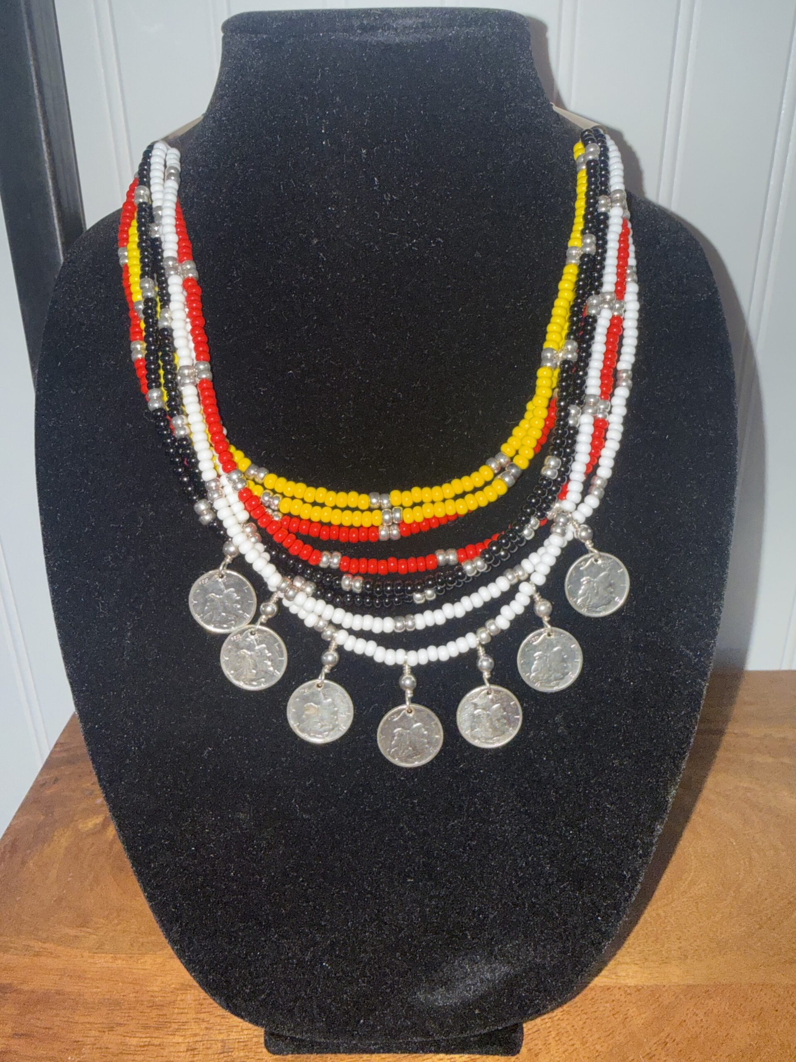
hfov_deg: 56.8
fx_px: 736
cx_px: 398
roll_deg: +0.3
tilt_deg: -21.5
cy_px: 531
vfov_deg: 71.6
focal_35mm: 24
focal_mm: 2.22
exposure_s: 1/80
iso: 80
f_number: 2.2
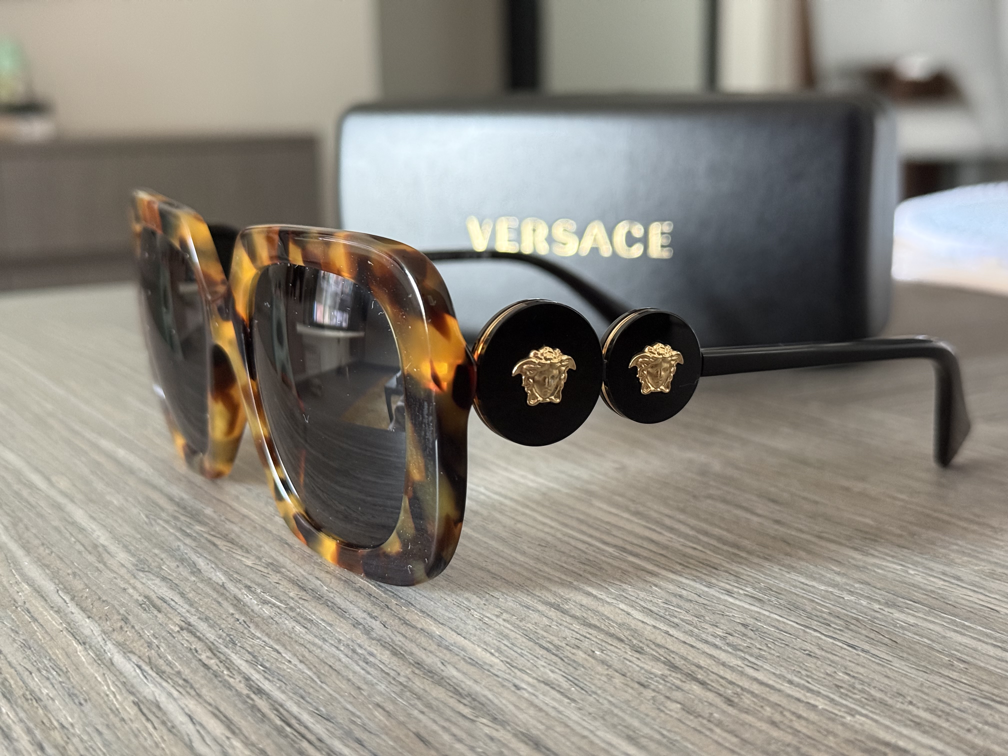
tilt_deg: -10.4
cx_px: 504
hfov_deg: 39.7
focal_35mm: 48
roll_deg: +1.3
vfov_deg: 30.3
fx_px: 1398
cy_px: 378
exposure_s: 1/32
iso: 500
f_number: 1.78
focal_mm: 6.76
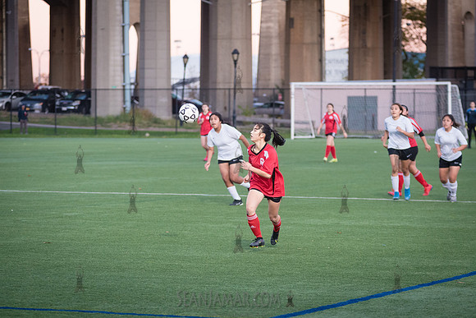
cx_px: 243
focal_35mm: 152
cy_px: 182
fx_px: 2012
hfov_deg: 13.5
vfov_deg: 9.0
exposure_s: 1/500
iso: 2000
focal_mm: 120
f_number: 4
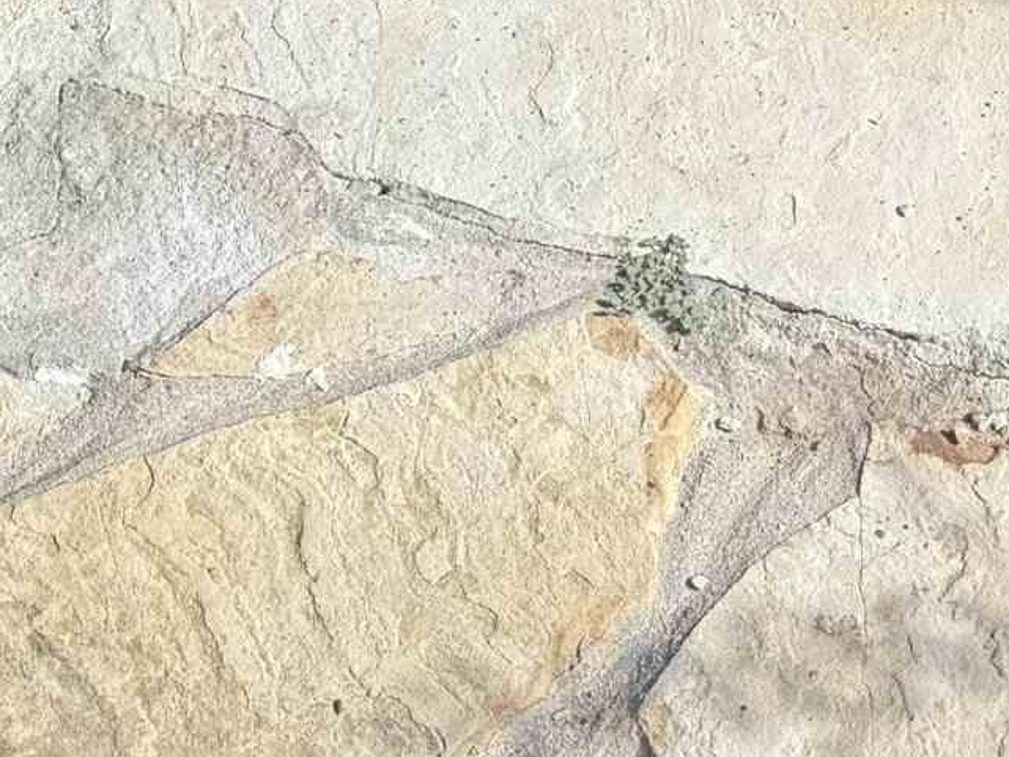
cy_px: -740
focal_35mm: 115
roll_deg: -2.2
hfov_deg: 16.1
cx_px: 1358
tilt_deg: -38.9
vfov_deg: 11.6
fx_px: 3353
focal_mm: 6.76
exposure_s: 1/931
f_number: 1.78
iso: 80
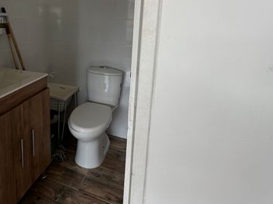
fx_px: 205
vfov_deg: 50.9
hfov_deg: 64.1
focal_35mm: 26
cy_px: 52
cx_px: 75
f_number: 2.2
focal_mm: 2.22
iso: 100
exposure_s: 1/99
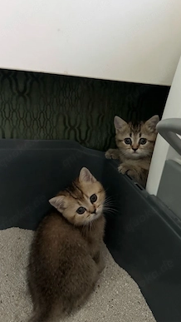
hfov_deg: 42.8
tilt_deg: -14.7
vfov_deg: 69.8
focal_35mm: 27
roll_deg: -5.1
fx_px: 230
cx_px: 104
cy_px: 157
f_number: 1.78
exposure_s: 1/35
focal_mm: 6.76
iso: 1000
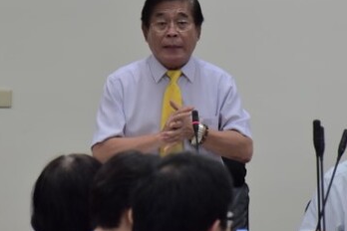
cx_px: 155
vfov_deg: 3.2
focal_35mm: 423
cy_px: 38
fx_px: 4077
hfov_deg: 4.9
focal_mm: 140
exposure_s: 1/100
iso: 1000
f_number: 5.6
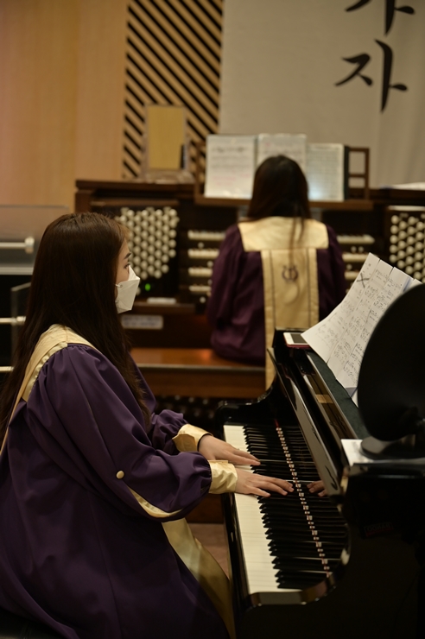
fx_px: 1118
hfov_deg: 21.5
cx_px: 212
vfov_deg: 31.9
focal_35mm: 63
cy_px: 320
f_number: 2.8
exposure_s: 1/250
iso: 500
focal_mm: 63
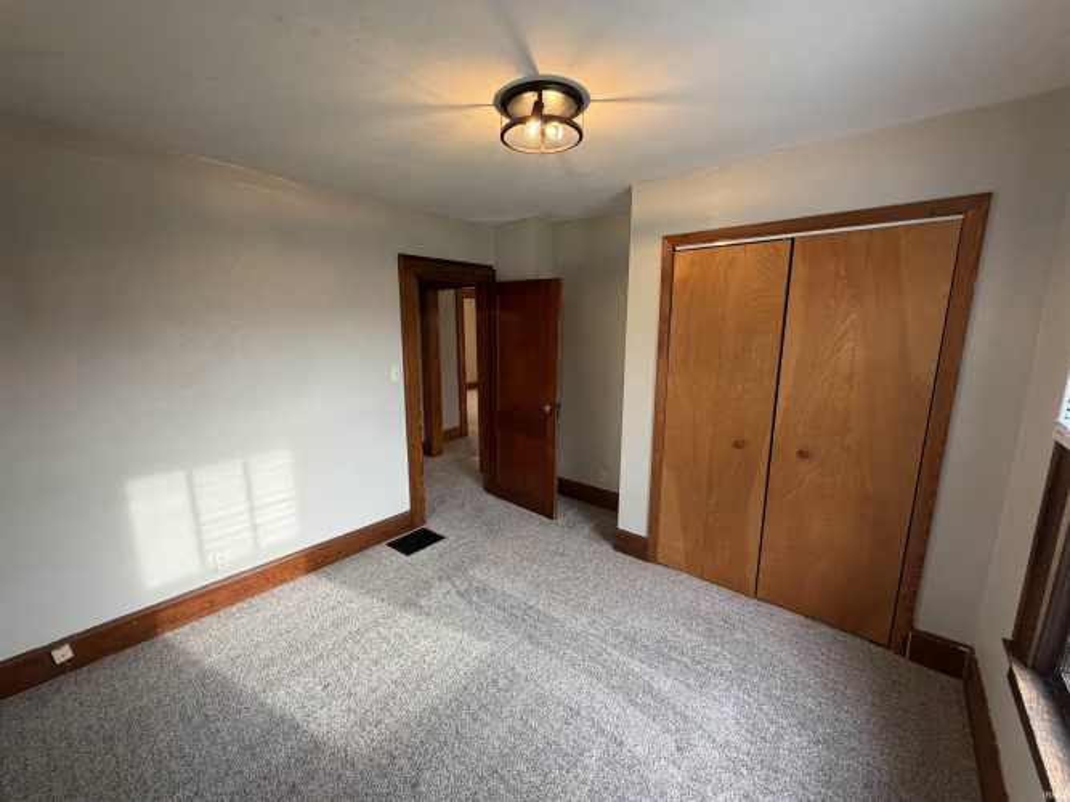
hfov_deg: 102.1
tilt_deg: -8.9
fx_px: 433
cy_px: 401
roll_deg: +0.1
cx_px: 535
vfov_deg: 85.7
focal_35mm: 14
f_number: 2.2
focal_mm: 2.2
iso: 320
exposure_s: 1/109
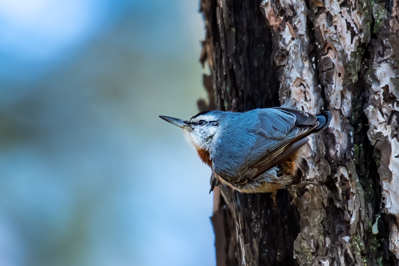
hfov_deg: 3.0
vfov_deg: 2.0
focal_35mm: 690
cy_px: 133
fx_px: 7647
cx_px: 200
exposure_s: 1/125
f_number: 6.3
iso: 320
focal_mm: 460
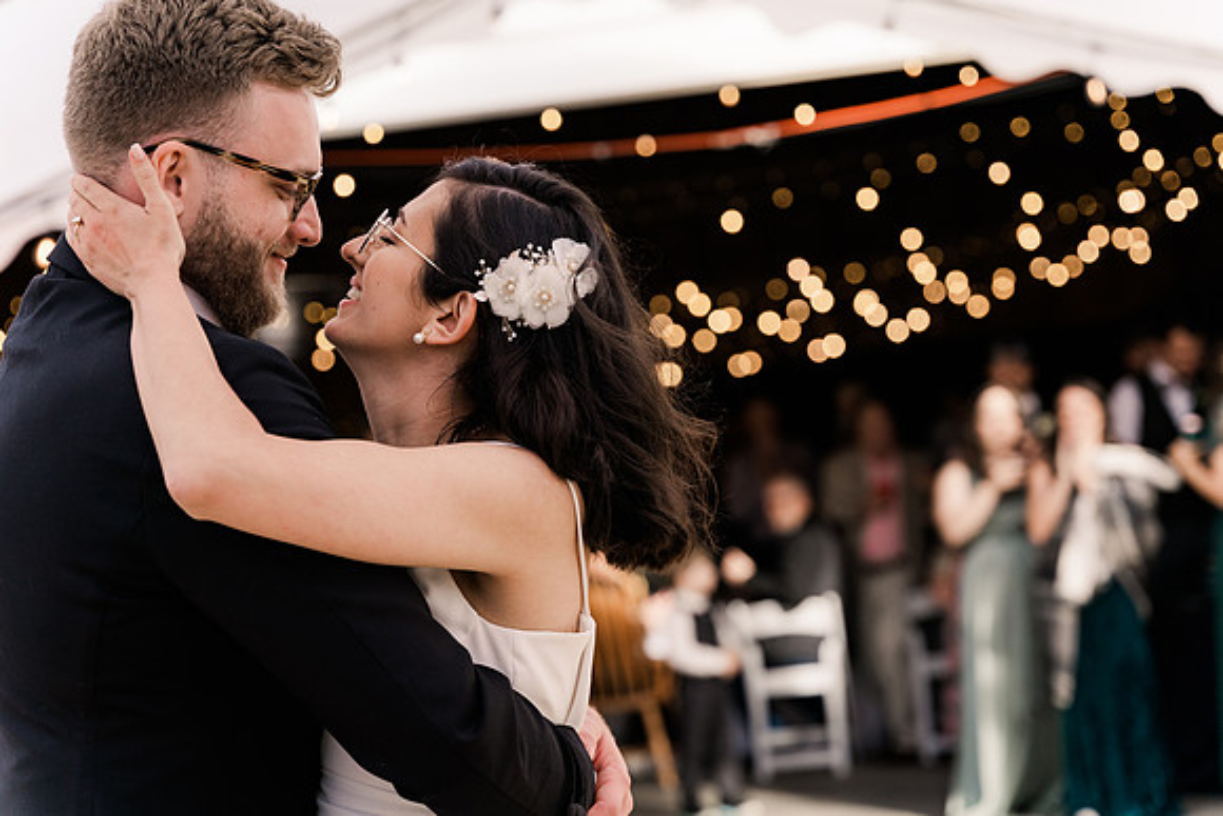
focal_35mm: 72
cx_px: 612
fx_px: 2433
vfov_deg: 19.0
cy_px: 408
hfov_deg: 28.2
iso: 800
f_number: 2.8
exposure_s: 1/1000
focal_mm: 66.7
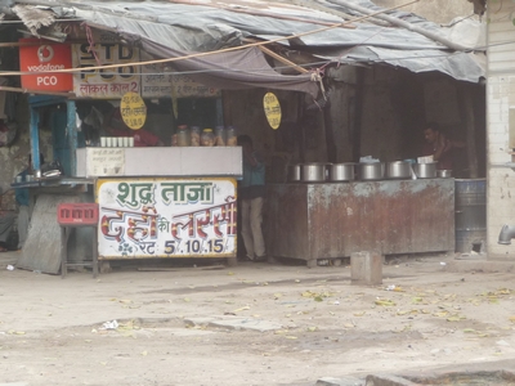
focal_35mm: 173
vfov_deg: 8.6
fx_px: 2574
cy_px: 193
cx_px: 258
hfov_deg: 11.4
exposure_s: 1/50
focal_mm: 17.5
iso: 100
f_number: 4.7
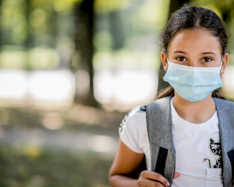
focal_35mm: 97
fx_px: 672
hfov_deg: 19.7
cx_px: 131
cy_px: 94
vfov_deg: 15.9
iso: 100
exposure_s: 1/200
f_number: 2
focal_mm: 85
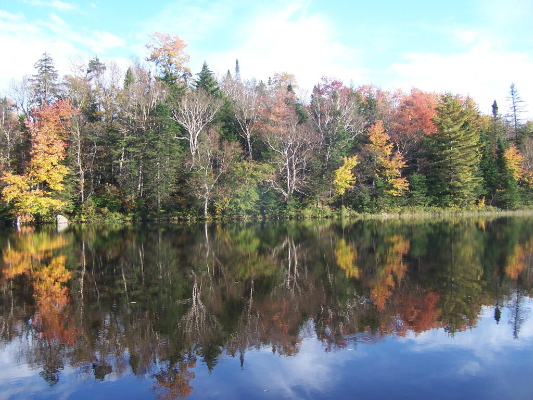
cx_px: 266
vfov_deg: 37.7
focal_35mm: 38
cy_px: 200
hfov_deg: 49.0
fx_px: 585
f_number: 2.8
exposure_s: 1/250
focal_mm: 6.3
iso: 80
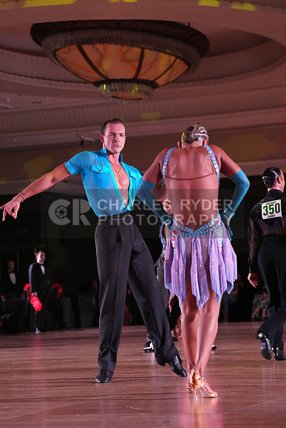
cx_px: 143
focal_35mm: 116
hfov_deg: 11.8
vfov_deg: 17.6
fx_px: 1381
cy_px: 214
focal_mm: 116
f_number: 5.6
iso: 5000
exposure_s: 1/250
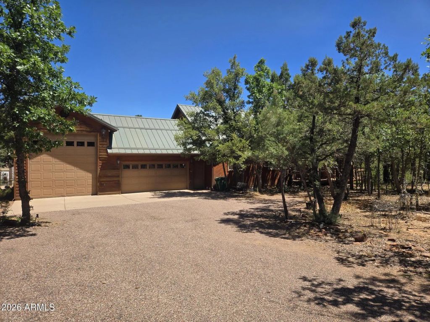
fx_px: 286
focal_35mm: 23
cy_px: 161
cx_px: 215
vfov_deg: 58.9
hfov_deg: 73.9
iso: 25
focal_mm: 5.4
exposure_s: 1/1384
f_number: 1.8
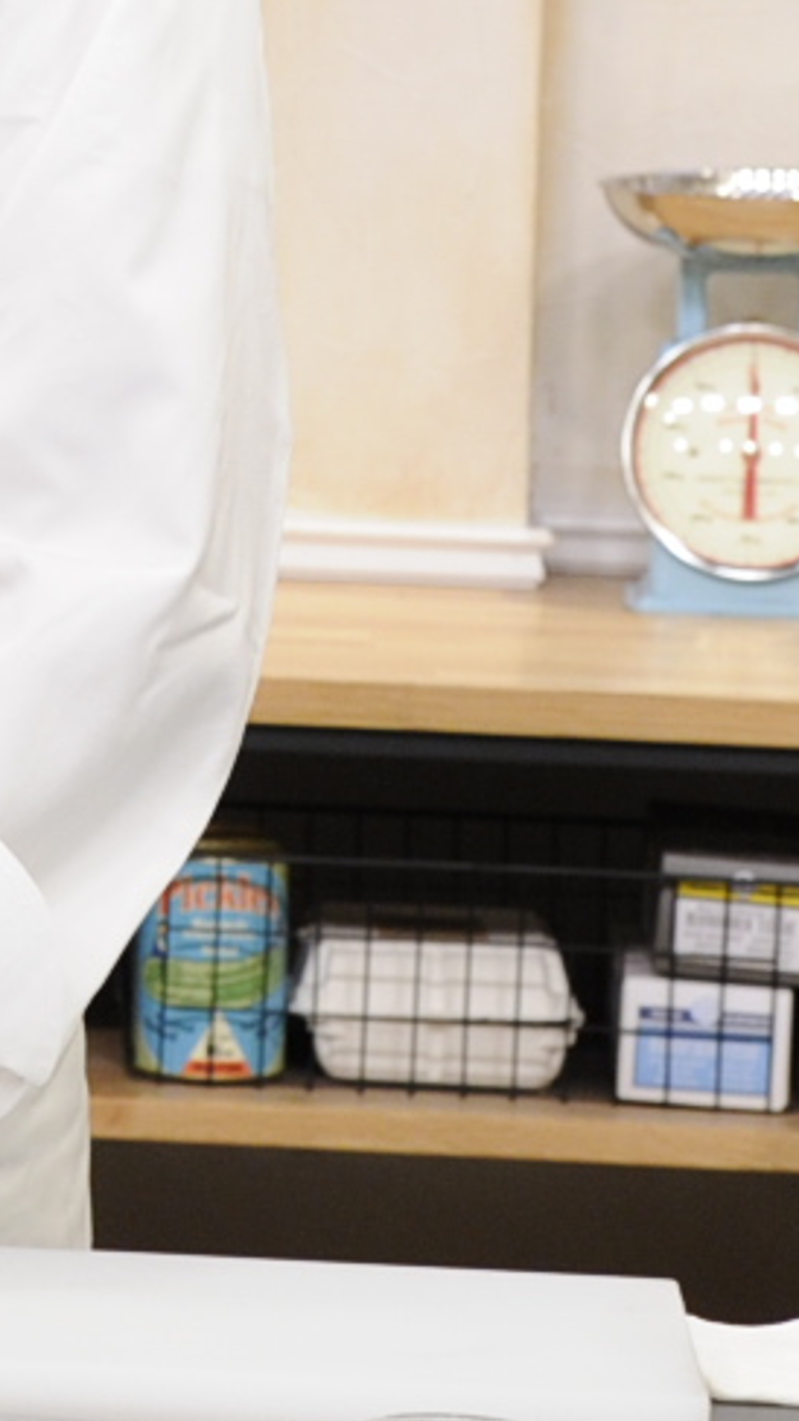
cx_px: -1382
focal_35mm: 320
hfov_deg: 3.7
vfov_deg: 6.7
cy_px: -181
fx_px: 12051
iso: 1600
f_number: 5
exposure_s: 1/125
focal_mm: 70
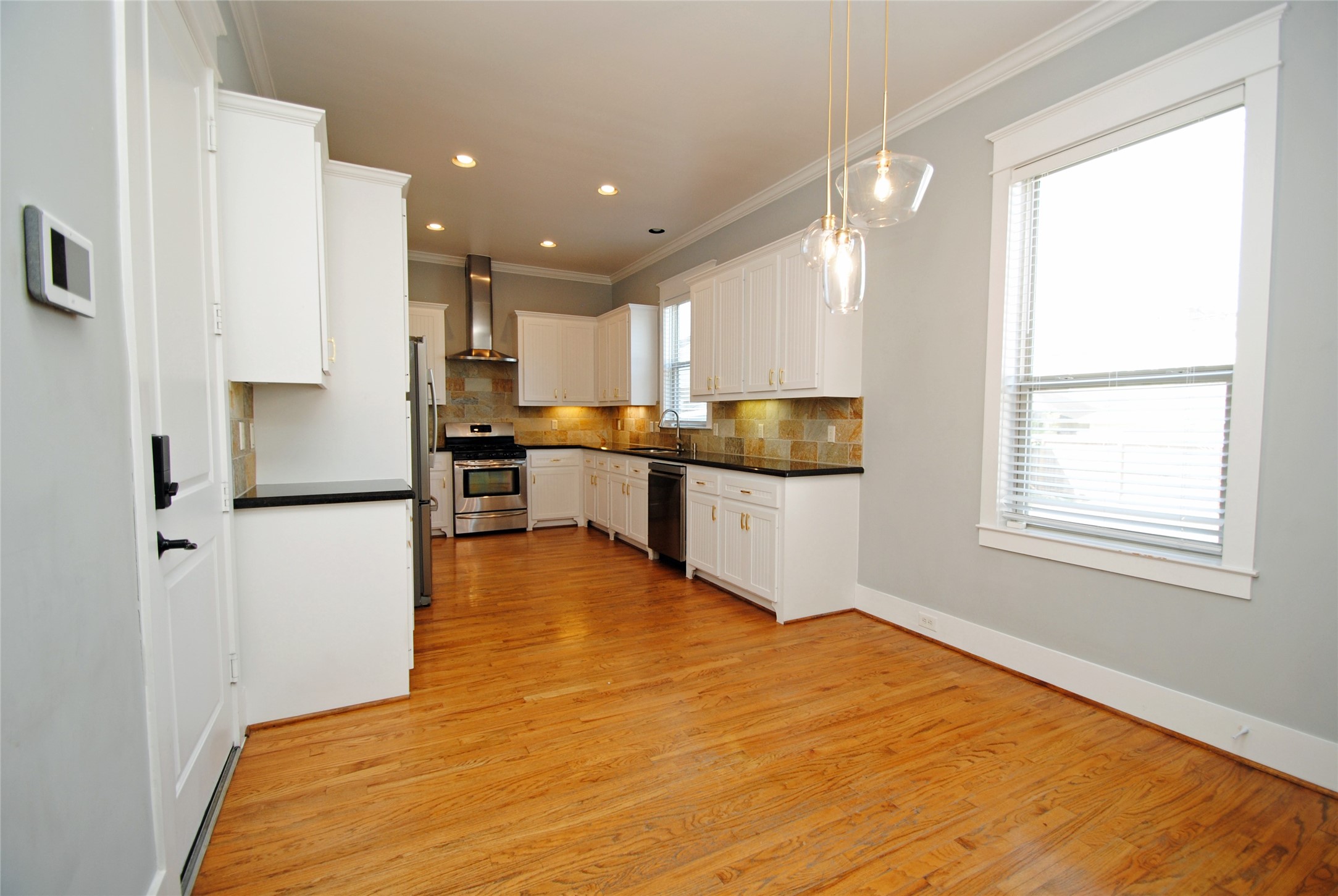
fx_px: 558
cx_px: 669
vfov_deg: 77.5
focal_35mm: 15
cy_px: 448
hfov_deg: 100.3
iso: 200
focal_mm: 10
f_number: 4
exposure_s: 1/60
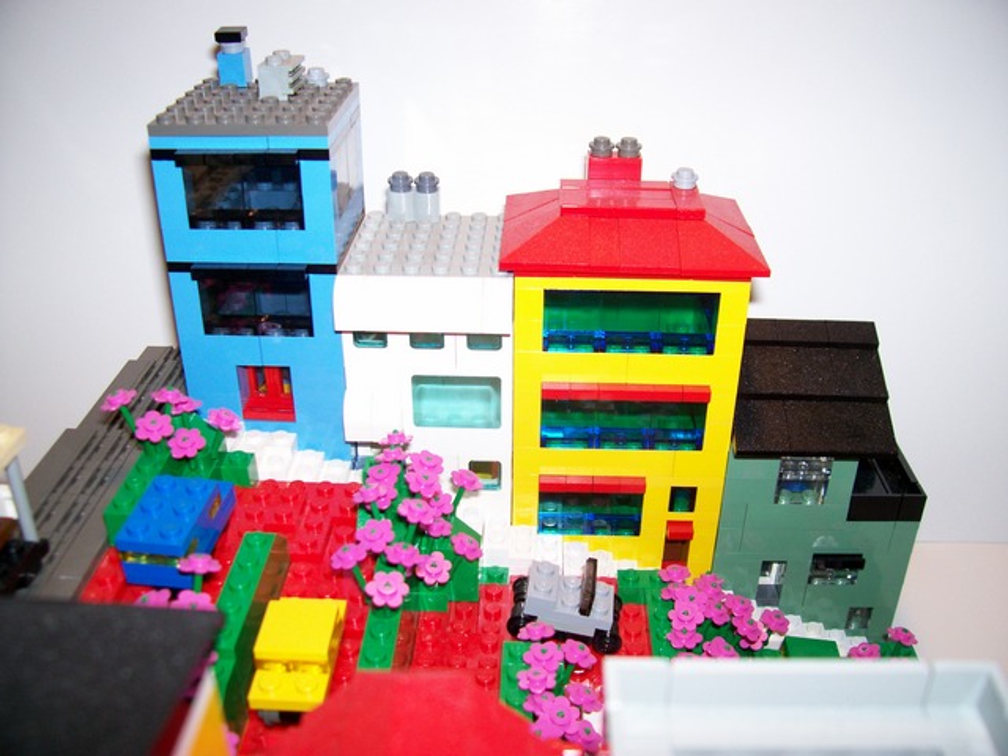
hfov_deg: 54.0
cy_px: 378
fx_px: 990
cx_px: 504
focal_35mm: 34
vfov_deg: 41.8
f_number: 2.7
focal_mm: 5.6
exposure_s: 1/64
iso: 80
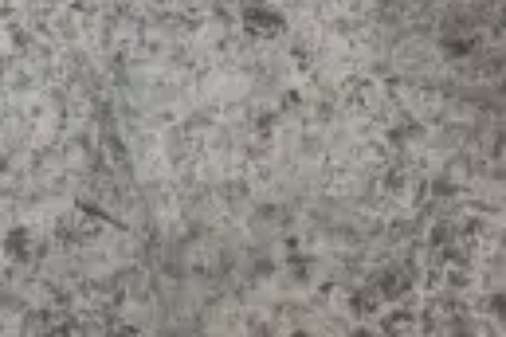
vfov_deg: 6.4
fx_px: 2886
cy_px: -417
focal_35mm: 205
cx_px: 400
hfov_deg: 10.0
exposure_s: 1/200
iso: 6400
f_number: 7.1
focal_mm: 29
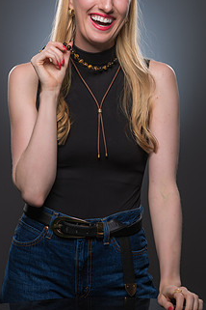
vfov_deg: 13.9
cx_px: 100
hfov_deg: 9.3
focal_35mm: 147
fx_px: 1262
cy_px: 107
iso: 100
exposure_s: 1/125
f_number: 9
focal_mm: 105
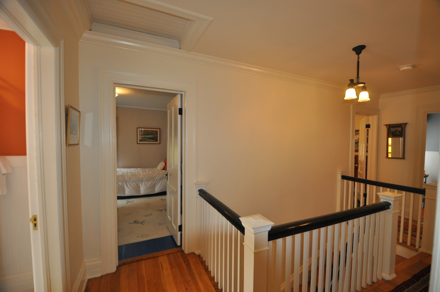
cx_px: 220
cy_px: 146
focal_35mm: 15
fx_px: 183
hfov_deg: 100.5
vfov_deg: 77.2
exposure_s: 1/80
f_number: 3.5
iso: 800
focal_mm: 10
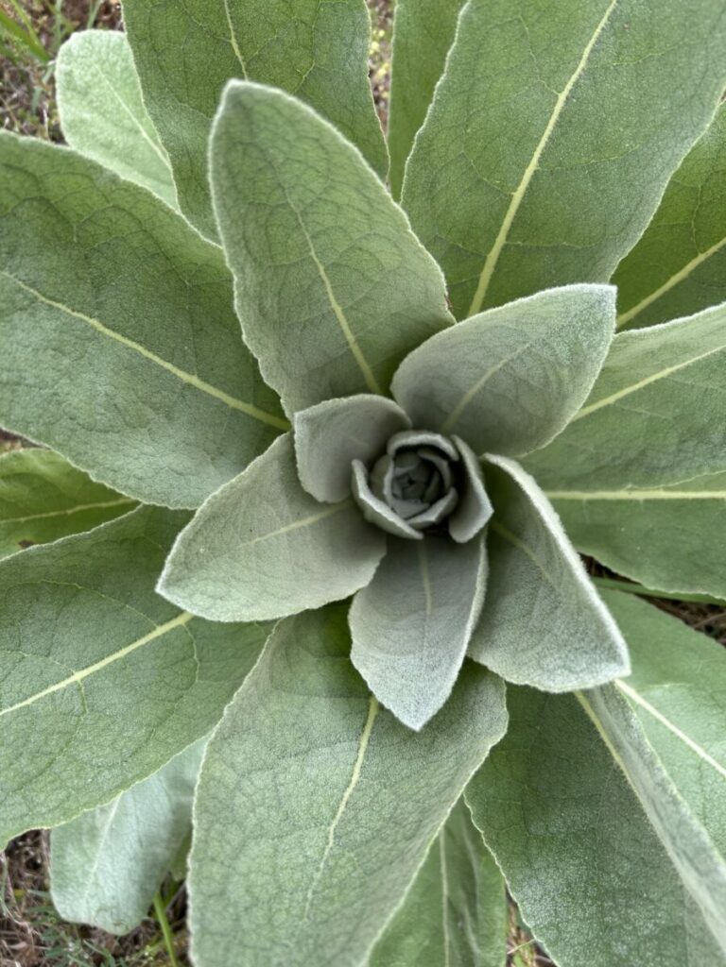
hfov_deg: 53.1
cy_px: 484
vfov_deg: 67.3
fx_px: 727
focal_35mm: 26
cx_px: 363
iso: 40
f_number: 1.5
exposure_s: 1/262
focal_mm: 5.7
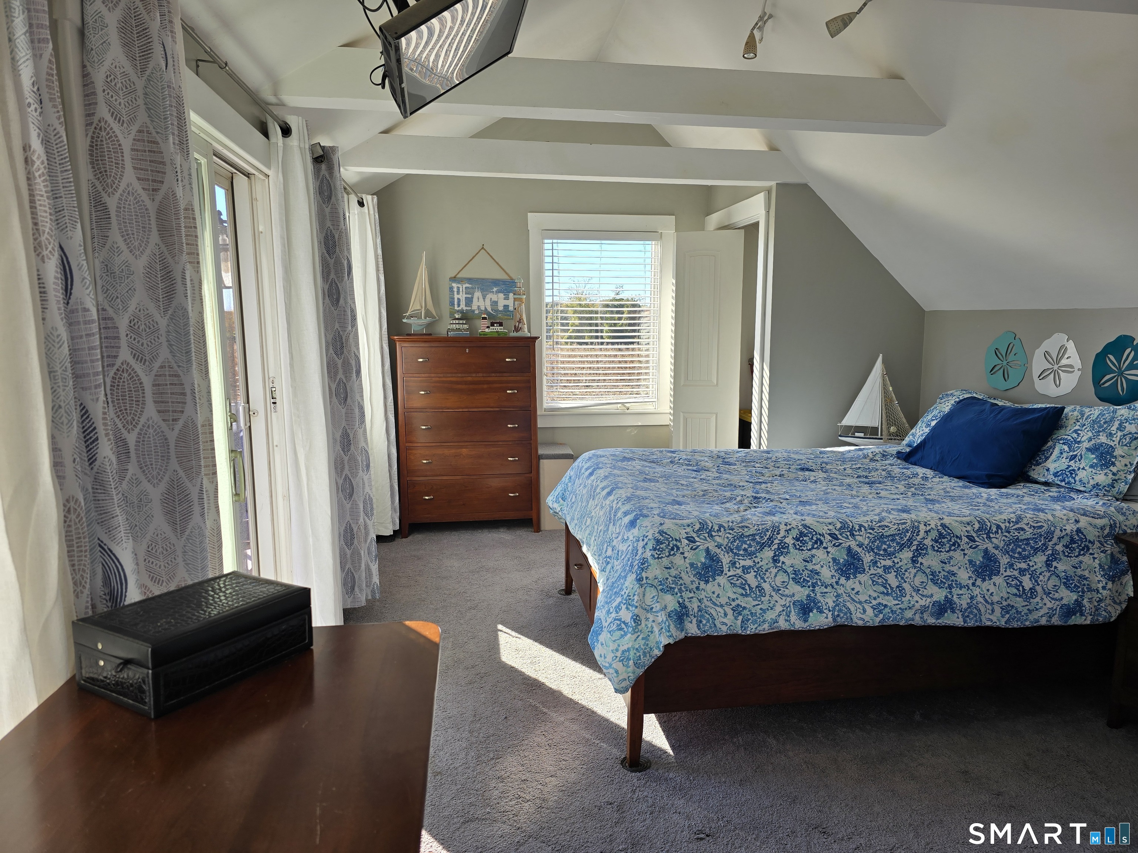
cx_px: 569
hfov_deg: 73.9
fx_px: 756
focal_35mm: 23
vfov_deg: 58.9
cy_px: 426
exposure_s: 1/180
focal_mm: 6.3
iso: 12
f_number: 1.7
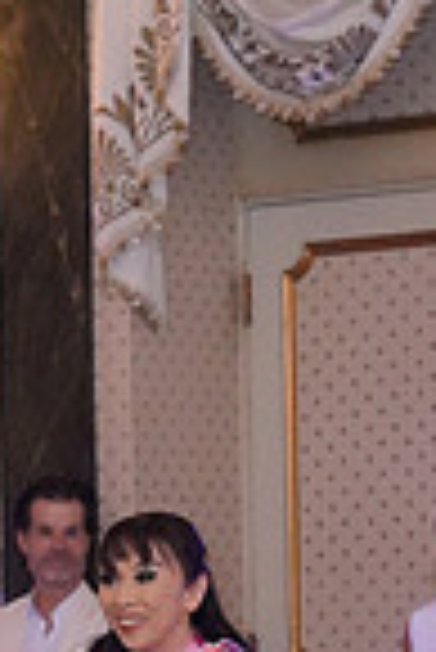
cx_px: -227
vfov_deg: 8.5
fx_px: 4349
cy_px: 841
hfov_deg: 5.7
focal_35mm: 240
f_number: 3.2
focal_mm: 60
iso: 8000
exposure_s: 1/250
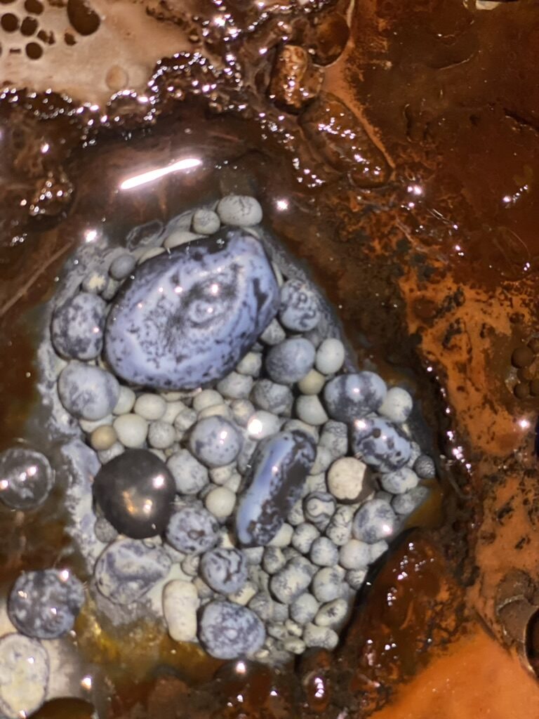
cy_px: 360
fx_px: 1080
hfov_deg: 28.0
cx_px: 270
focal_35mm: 52
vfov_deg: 36.8
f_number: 2
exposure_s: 1/31
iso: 200
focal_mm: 6
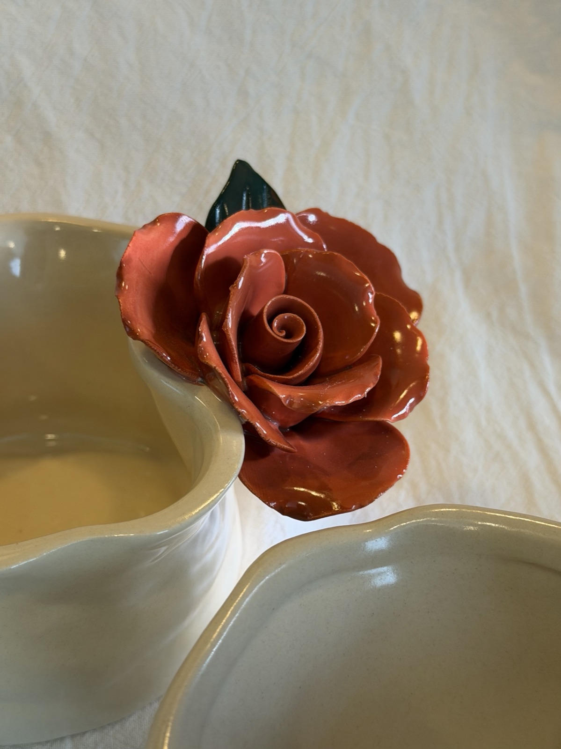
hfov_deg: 30.3
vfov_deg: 39.7
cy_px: 374
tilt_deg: -42.8
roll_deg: +1.1
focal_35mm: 48
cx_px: 280
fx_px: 1038
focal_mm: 6.76
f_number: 1.78
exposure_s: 1/113
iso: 100
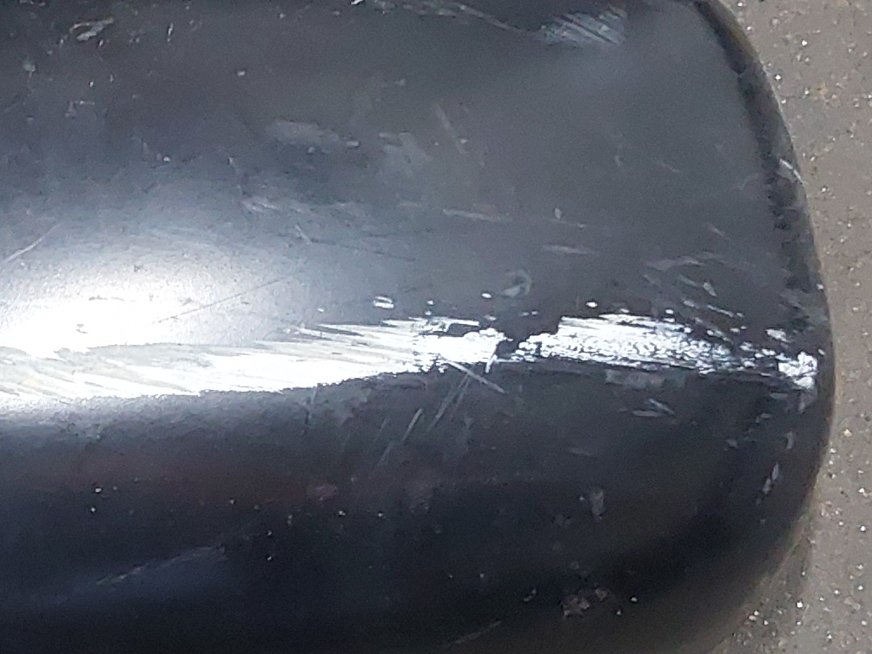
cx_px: -124
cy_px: 425
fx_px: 2292
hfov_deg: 20.4
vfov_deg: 16.2
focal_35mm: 91
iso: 500
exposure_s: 1/25
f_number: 1.9
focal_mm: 2.91
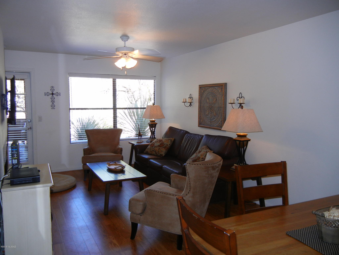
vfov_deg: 46.8
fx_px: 294
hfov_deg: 60.0
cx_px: 170
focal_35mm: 30
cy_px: 128
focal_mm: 5.4
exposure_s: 1/58.6
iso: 160
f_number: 3.5
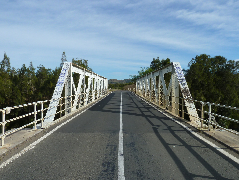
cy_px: 90
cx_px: 120
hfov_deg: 69.4
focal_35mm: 25
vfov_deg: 54.9
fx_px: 173
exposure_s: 1/500
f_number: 5
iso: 80
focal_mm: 4.1
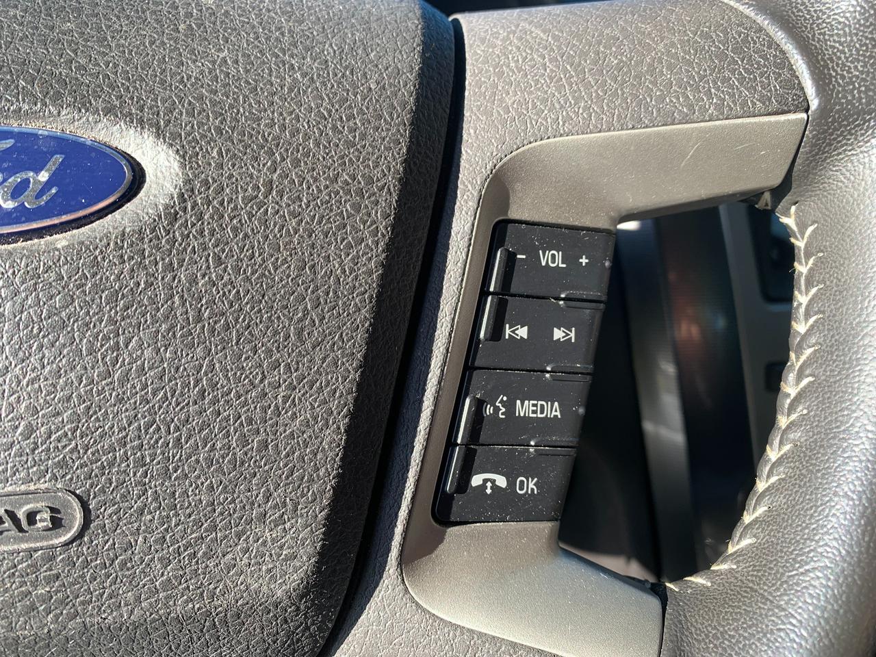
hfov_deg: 67.3
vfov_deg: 53.1
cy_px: 328
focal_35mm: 26
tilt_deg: -20.6
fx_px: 658
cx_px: 438
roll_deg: -0.3
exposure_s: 1/199
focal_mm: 4.25
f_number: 1.8
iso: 25
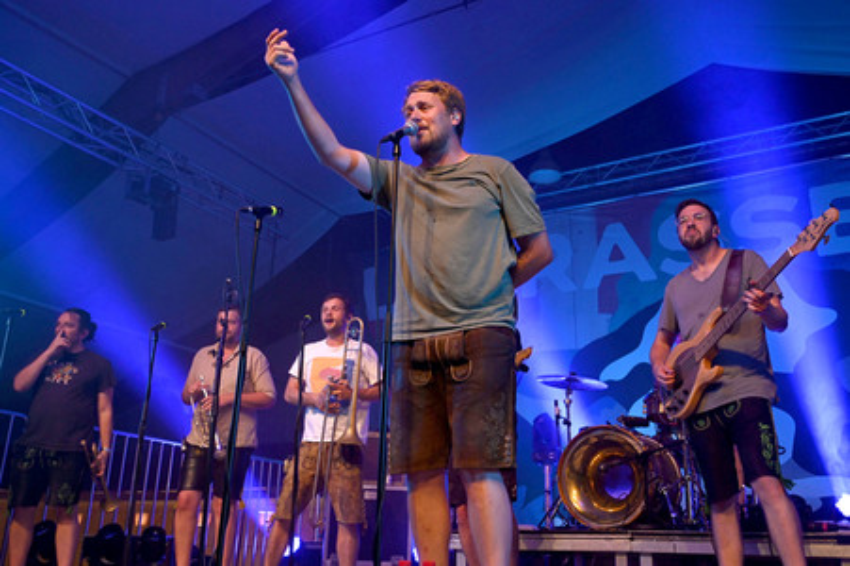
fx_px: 826
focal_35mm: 35
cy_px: 283
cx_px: 425
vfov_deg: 37.8
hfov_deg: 54.5
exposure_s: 1/60
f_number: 6.3
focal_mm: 35
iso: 3200
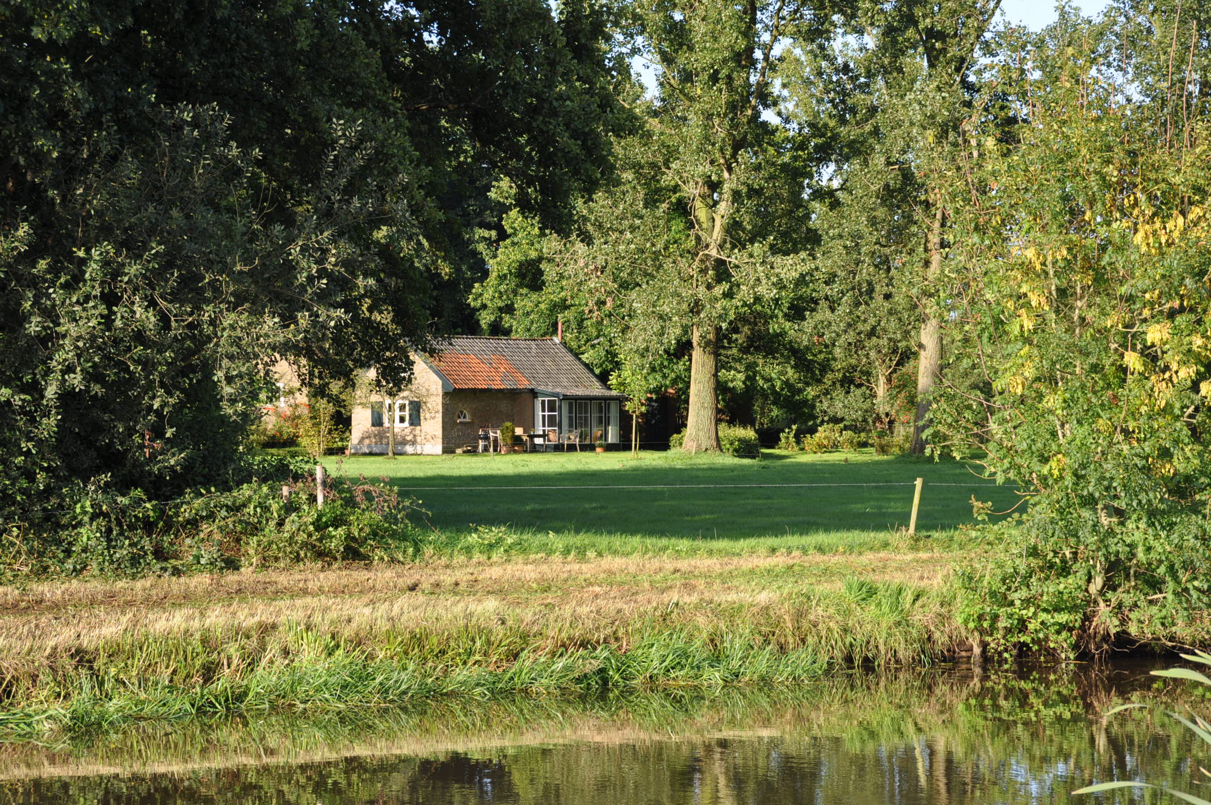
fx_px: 3024
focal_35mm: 90
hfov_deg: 22.6
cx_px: 606
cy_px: 402
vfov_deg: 15.2
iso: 200
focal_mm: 60
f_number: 7.1
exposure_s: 1/200
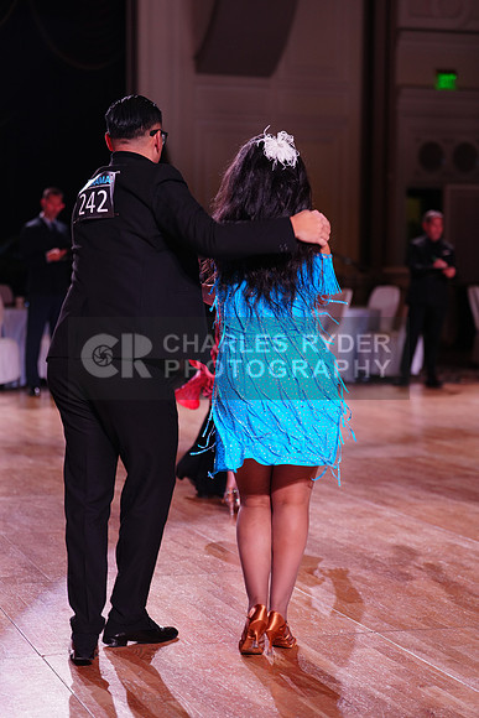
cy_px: 359
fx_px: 1576
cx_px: 240
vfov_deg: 25.7
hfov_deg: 17.3
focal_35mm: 79
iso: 640
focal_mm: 79
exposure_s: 1/250
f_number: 2.8
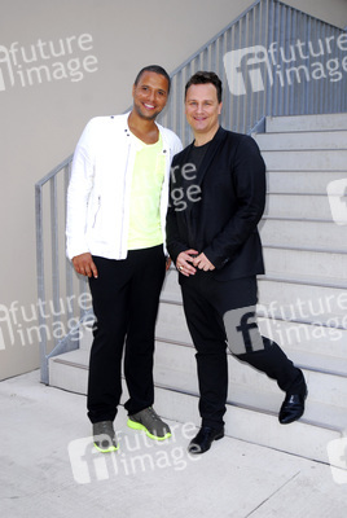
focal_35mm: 46
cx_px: 174
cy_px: 259
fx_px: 670
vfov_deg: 42.3
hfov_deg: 29.0
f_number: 5
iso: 200
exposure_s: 1/60
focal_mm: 31
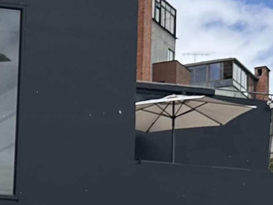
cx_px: -342
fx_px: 1183
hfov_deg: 11.3
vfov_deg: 9.4
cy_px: 389
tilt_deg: +1.5
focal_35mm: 150
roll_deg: -2.5
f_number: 1.78
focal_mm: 6.86
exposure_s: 1/2591
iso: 80
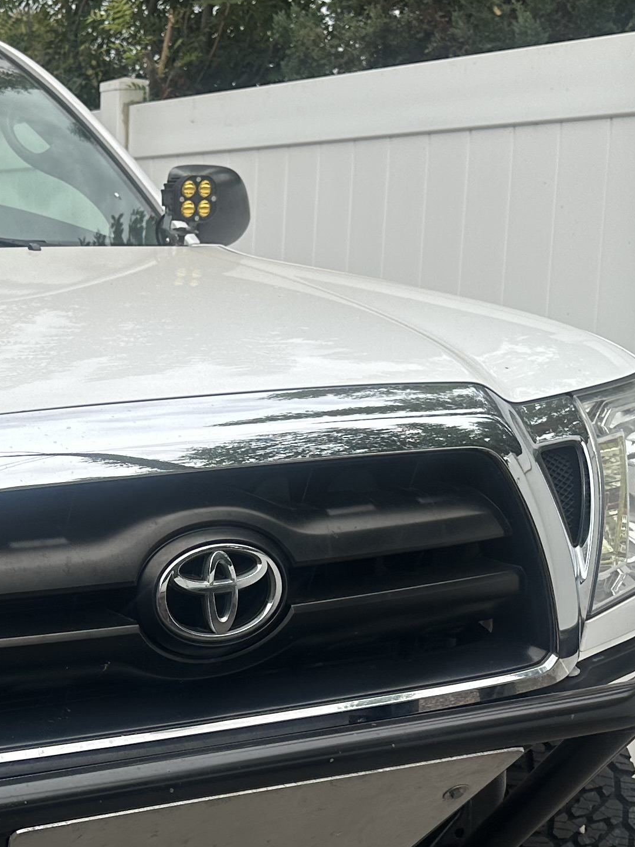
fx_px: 1639
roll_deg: +0.7
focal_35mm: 67
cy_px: 562
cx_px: -116
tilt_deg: -10.9
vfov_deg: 28.8
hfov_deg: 20.6
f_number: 1.78
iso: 80
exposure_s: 1/2353
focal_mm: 6.86
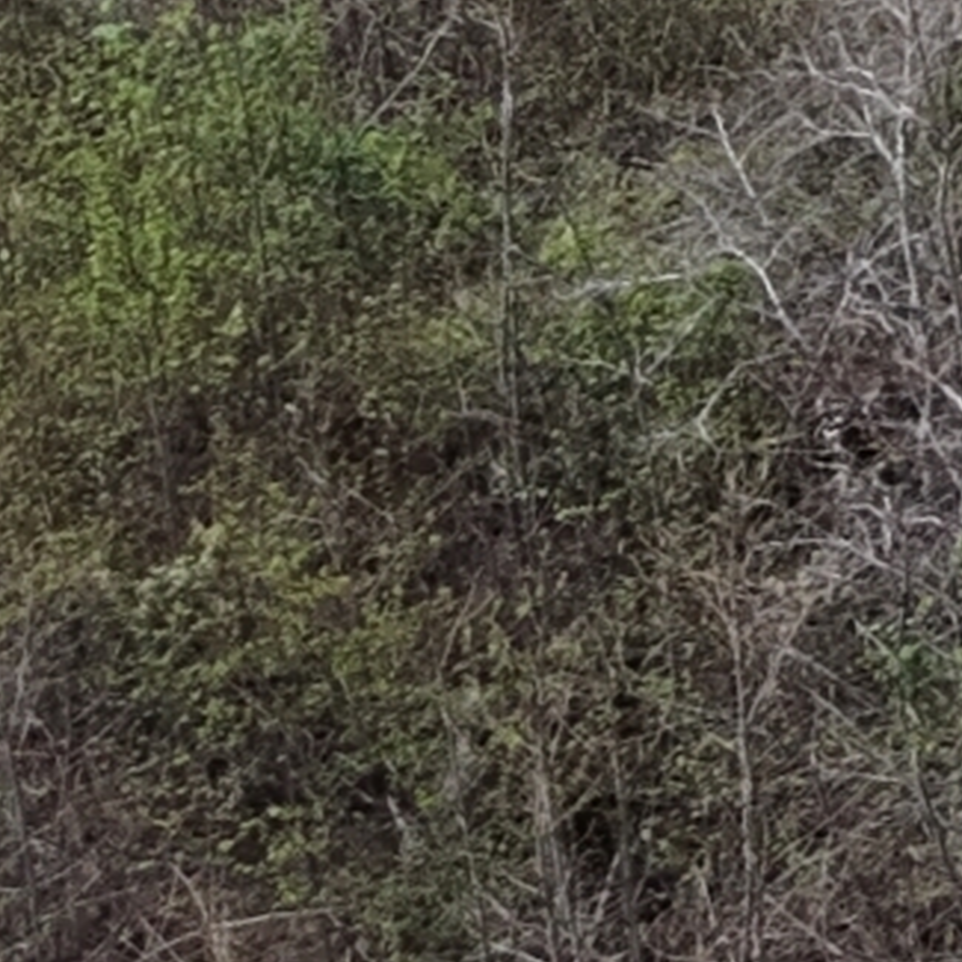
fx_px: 6037
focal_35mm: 192
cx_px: 3718
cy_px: -1045
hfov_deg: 7.1
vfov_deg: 8.6
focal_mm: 8.67
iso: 400
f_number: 1.8
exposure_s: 1/6000
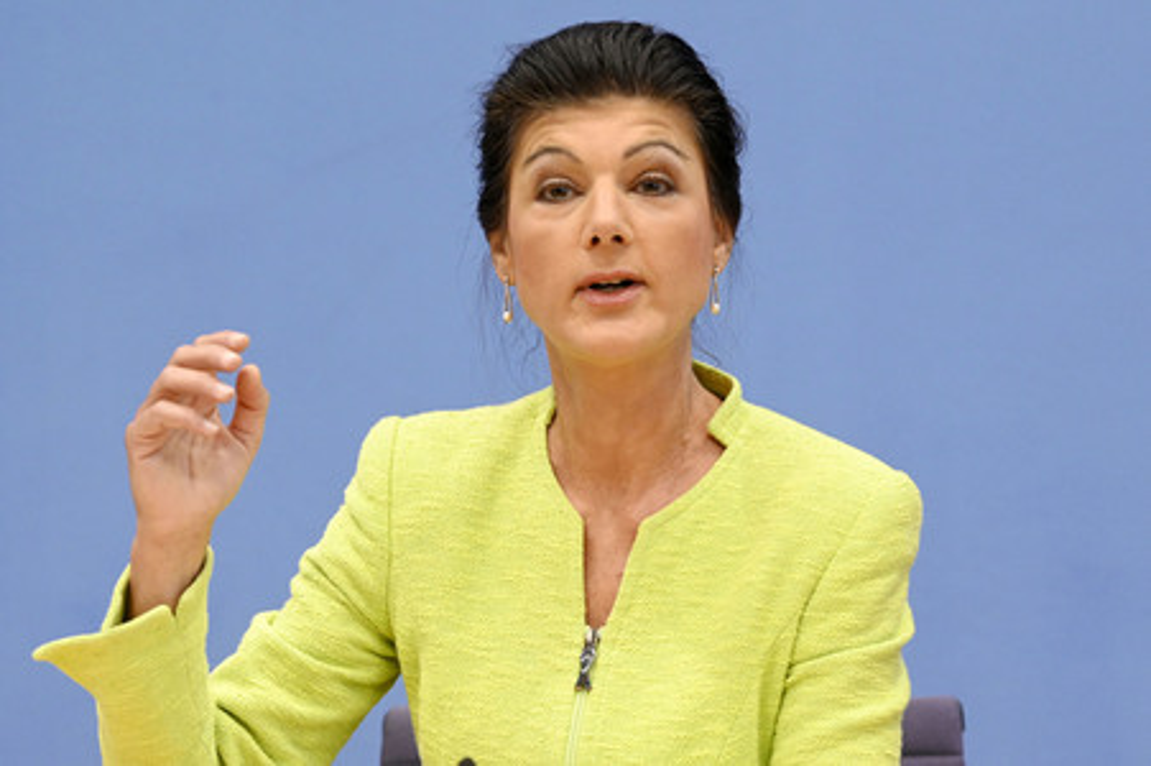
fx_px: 3259
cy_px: 383
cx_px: 576
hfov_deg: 20.0
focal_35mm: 102
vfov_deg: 13.4
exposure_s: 1/640
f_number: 5.6
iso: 5000
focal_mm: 102
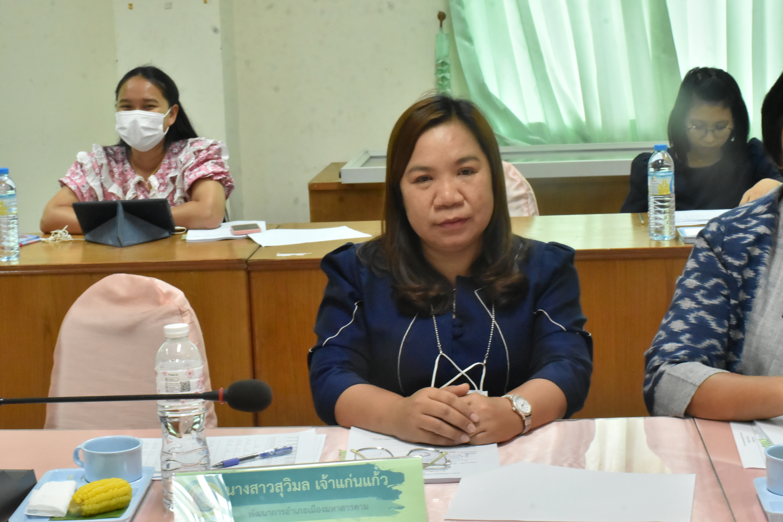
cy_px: 261
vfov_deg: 18.2
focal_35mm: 75
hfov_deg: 27.0
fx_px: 1631
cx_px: 392
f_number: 18
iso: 3200
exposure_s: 1/30
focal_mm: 50
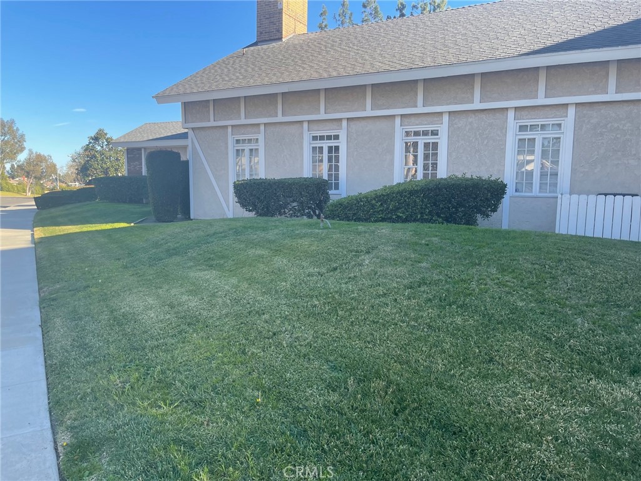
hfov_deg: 67.3
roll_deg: -0.7
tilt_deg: -7.7
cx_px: 320
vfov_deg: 53.1
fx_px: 481
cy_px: 240
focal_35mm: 26
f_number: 1.6
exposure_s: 1/498
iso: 32
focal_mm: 5.1
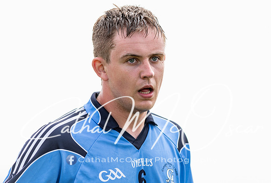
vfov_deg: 2.8
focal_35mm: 488
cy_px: 84
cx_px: 138
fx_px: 3687
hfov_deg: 4.2
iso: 140
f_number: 2.8
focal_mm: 300
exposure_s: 1/1600
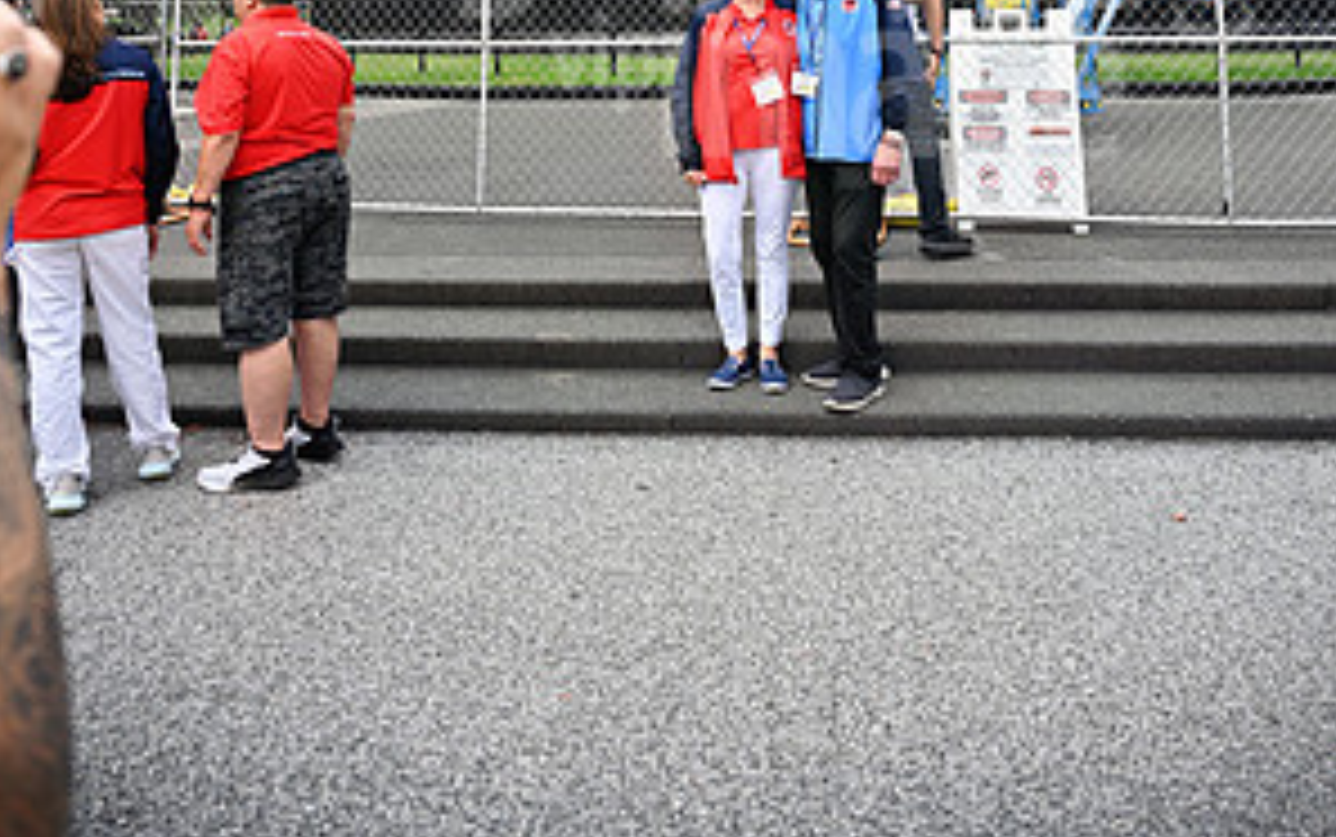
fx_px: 1348
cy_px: -158
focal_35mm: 37
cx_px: 670
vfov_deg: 29.7
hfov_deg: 52.7
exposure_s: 1/320
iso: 64
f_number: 4
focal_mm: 24
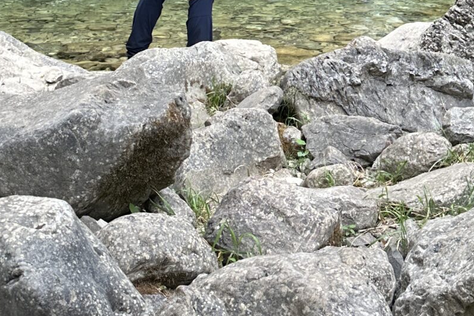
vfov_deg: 15.0
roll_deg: +1.0
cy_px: -242
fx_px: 1053
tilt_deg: +1.4
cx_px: 214
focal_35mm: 80
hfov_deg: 25.3
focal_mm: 6.86
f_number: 1.78
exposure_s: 1/170
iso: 64
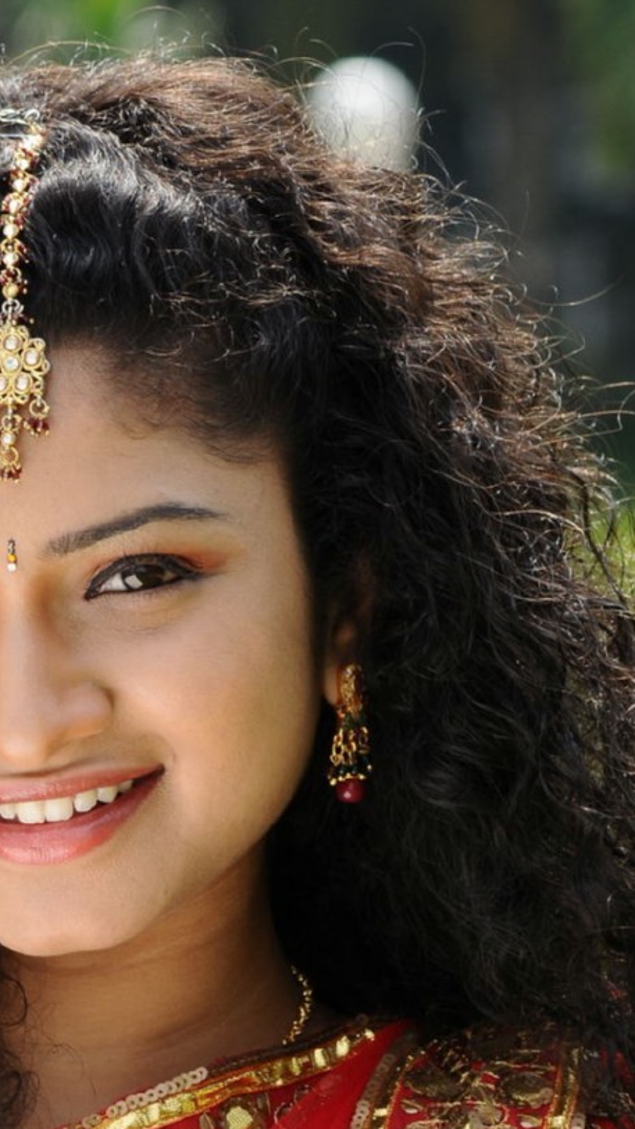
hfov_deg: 3.7
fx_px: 9754
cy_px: 970
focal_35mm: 326
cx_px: 1
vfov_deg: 6.6
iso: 320
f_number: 7.1
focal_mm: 112
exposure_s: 1/250
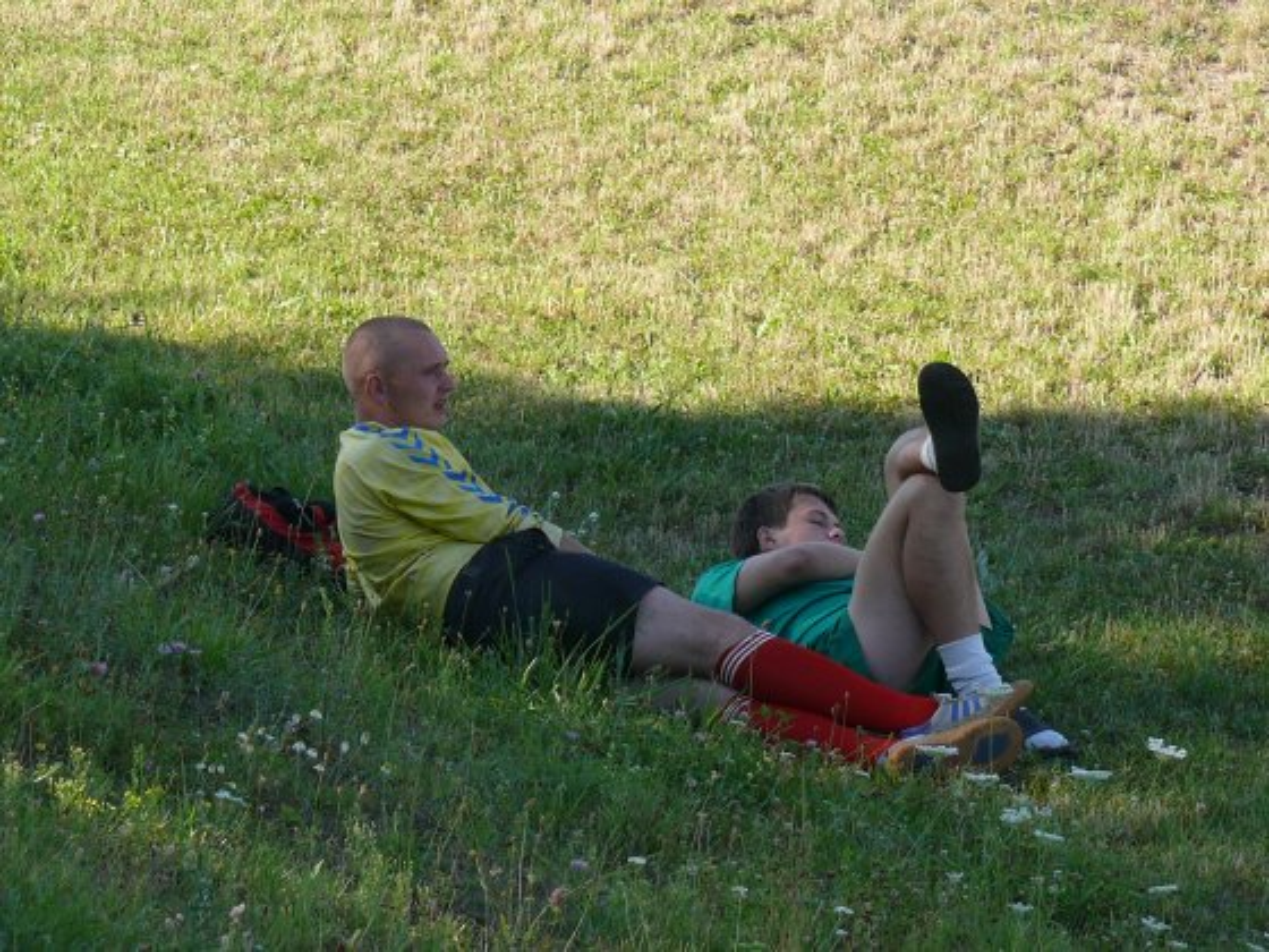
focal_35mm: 226
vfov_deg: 6.6
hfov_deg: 8.8
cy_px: 476
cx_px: 634
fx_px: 8285
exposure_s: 1/200
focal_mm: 26.9
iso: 100
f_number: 5
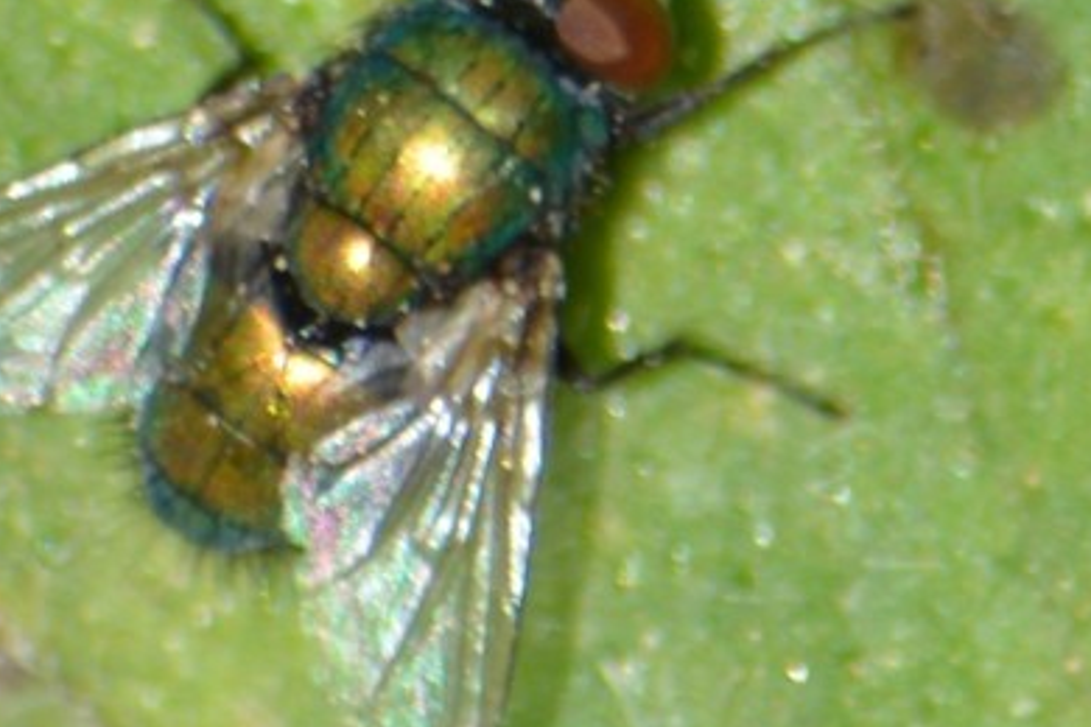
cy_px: 260
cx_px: 358
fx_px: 33576
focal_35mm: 1108
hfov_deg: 1.9
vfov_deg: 1.2
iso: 100
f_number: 8
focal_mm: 300
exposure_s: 1/250
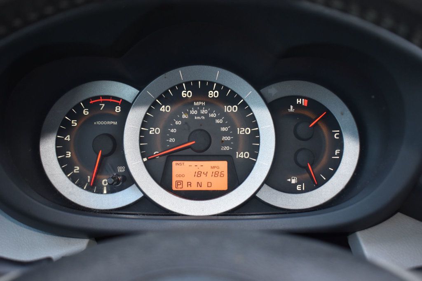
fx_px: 475
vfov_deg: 33.0
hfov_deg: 47.9
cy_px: 140
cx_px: 211
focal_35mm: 40
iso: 800
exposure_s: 1/80
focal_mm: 27
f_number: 4.5
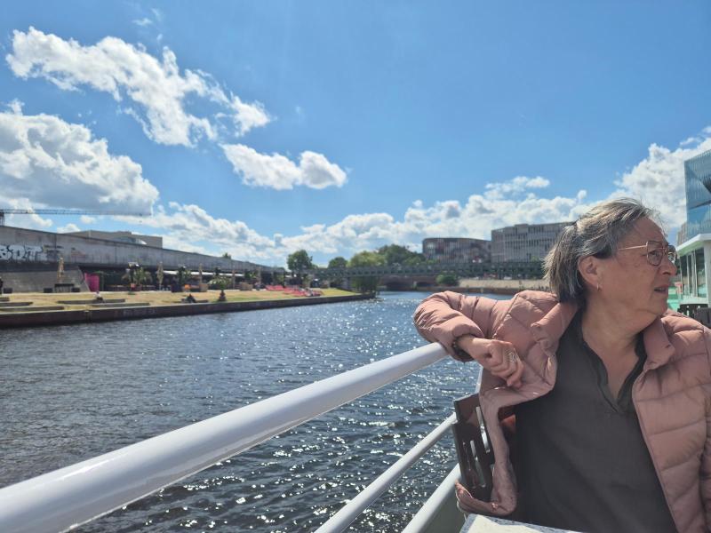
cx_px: 356
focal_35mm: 23
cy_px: 266
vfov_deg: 58.9
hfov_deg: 73.9
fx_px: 472
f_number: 1.8
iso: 25
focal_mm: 5.4
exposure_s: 1/3600
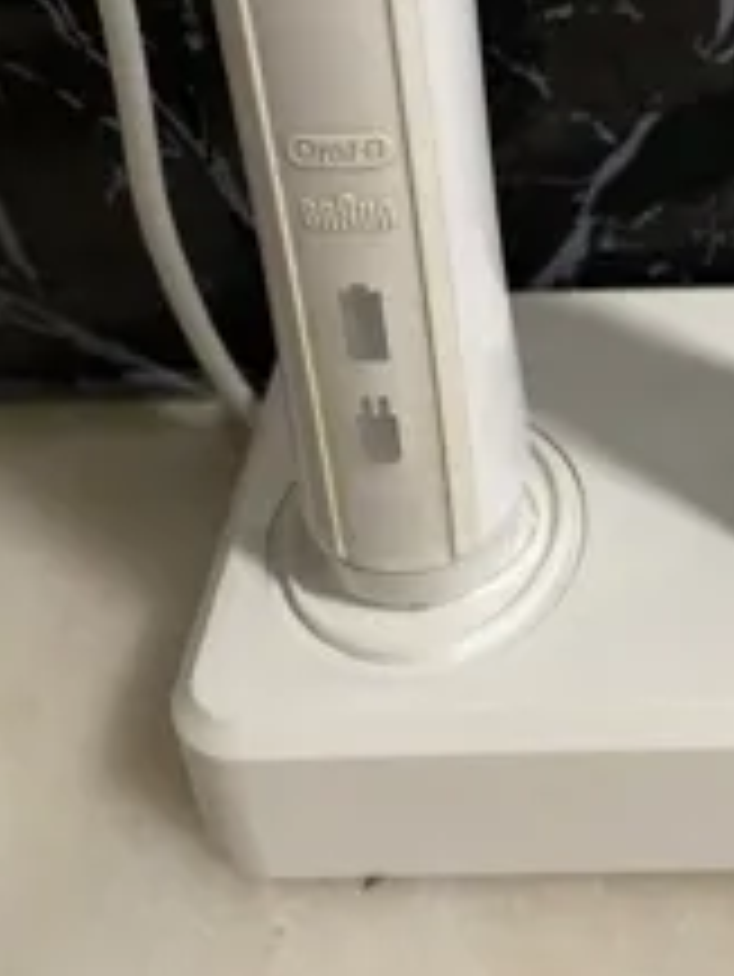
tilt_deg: -38.2
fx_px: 1356
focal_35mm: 48
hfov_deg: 29.5
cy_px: 481
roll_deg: +2.7
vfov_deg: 39.6
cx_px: 599
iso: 250
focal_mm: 4.25
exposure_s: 1/50
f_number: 1.8
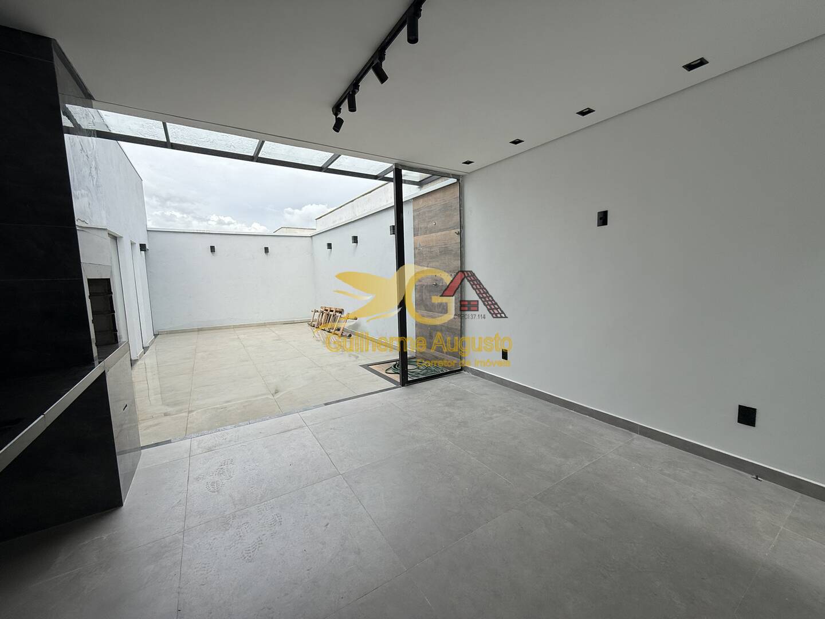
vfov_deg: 85.7
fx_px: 334
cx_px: 412
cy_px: 310
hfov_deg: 102.1
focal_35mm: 14
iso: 50
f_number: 2.2
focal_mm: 2.22
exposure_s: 1/1125
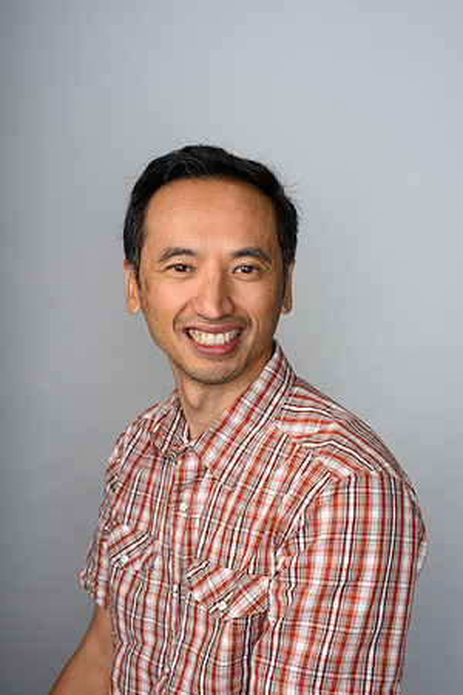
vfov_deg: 39.6
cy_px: 348
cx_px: 232
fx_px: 965
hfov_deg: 27.0
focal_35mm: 50
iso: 200
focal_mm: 50
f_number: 6.3
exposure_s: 1/200
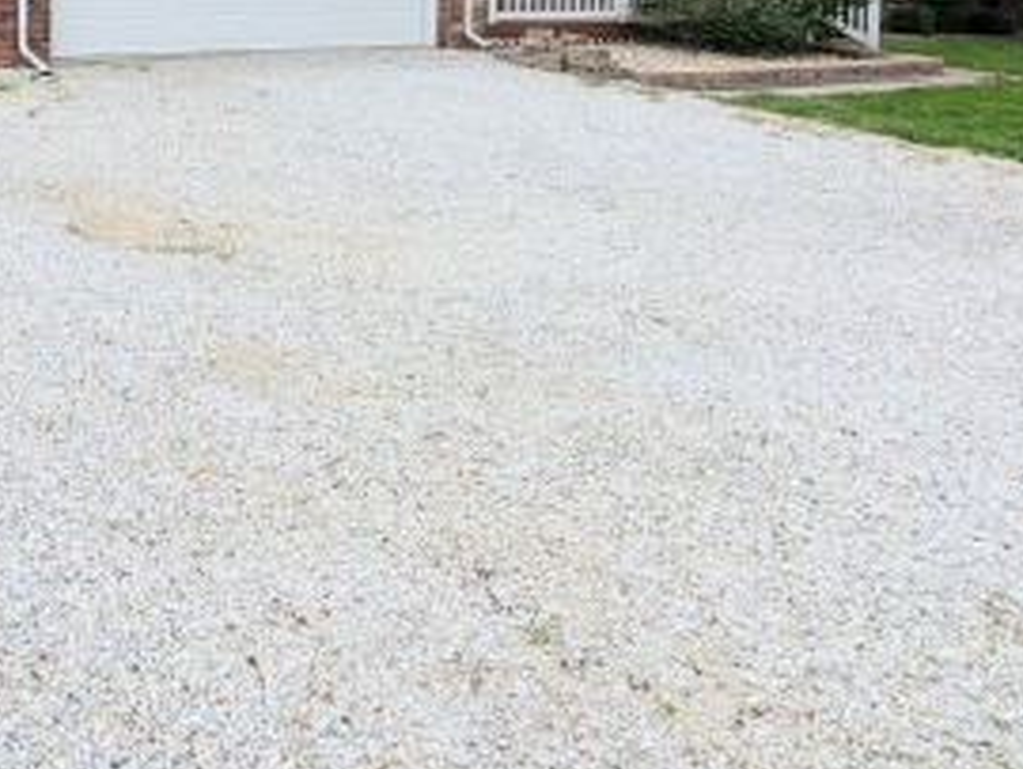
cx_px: 80
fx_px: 947
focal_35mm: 32
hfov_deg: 49.7
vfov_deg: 38.1
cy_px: -42
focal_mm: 1.95
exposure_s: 1/1773
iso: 47
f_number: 2.2
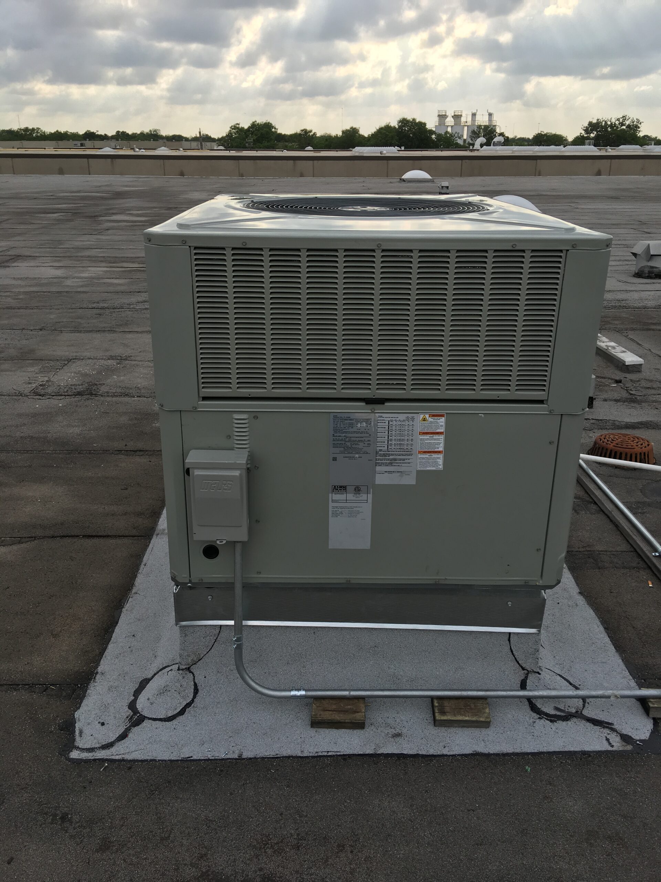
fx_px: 738
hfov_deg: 48.2
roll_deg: -1.0
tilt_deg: -17.3
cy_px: 441
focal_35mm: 29
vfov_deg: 61.7
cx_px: 330
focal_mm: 4.15
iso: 25
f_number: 2.2
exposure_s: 1/974
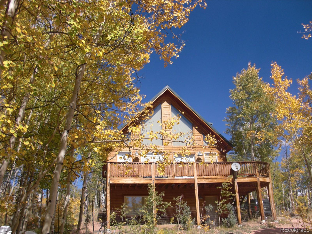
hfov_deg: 51.4
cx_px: 156
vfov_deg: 39.7
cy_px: 117
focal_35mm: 36
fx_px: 324
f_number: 2.8
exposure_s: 1/1000
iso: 50
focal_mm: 6.3
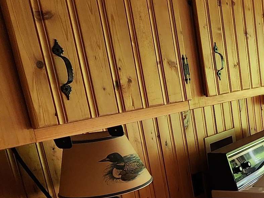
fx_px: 389
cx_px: 382
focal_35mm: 51
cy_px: 181
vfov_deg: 27.4
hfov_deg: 27.6
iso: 80
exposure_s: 1/60
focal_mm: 2.2
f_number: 2.2
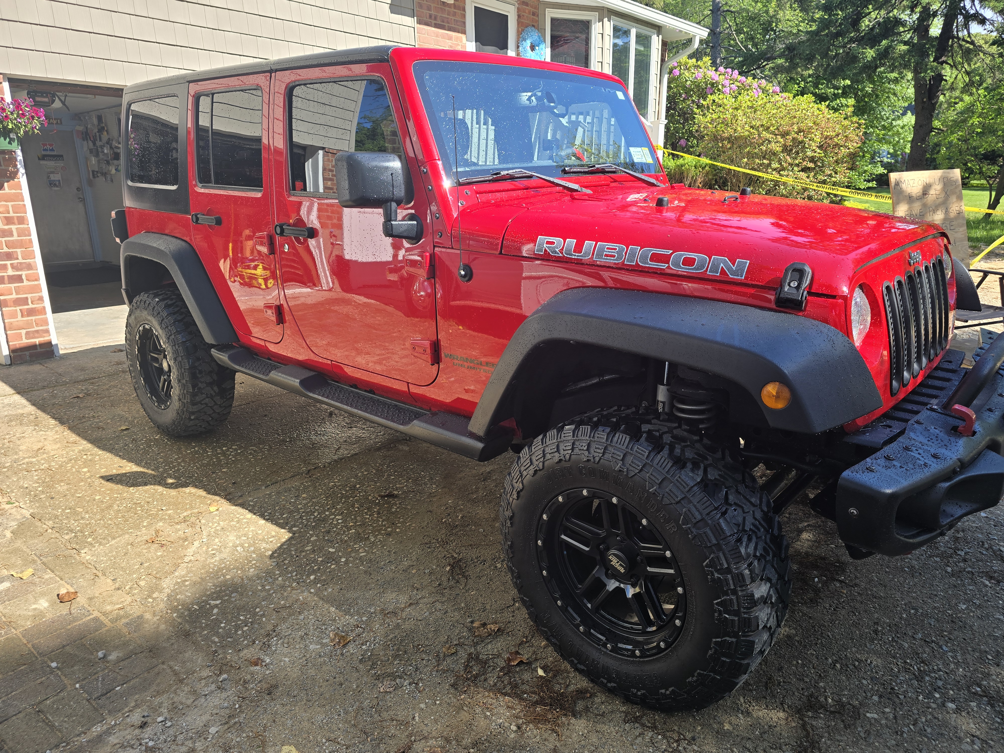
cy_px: 376
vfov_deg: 58.9
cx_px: 502
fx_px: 667
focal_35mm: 23
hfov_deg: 73.9
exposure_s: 1/317
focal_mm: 6.3
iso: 12
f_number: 1.7
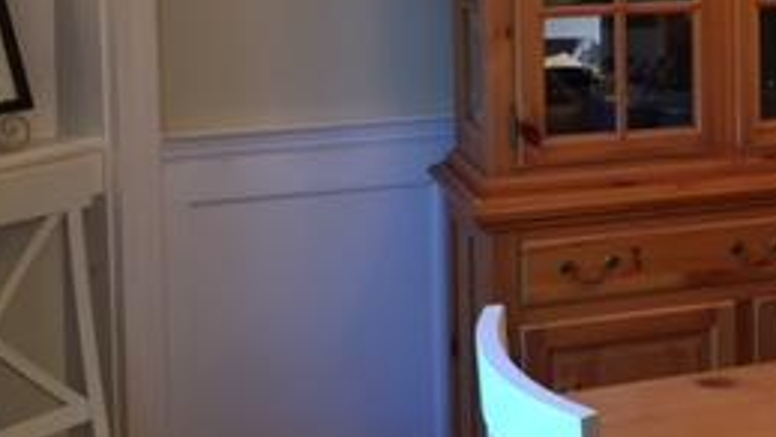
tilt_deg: -4.5
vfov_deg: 15.2
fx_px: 1606
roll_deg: -1.3
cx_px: 797
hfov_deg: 25.6
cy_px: -27
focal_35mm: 78
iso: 64
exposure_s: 1/30
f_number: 2.2
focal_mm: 4.15
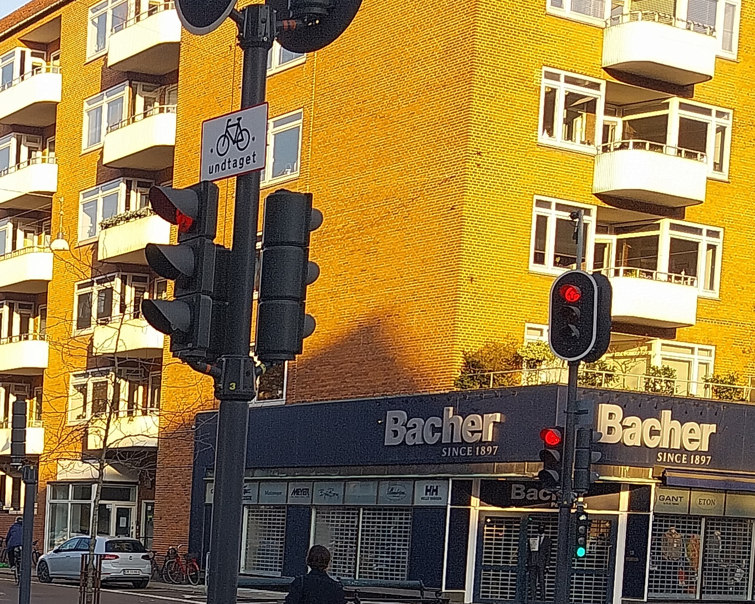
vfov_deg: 19.5
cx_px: -97
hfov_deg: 23.4
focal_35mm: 76
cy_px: 631
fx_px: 1698
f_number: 1.8
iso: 25
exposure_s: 1/326
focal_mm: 4
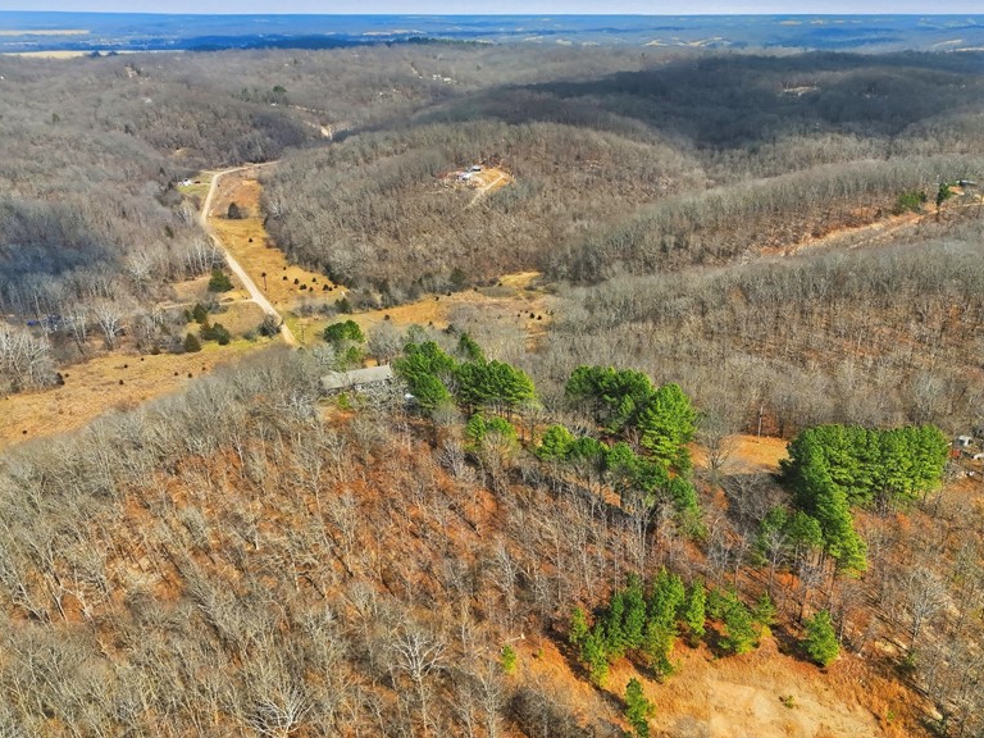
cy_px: 461
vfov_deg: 43.8
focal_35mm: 32
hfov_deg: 56.6
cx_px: 556
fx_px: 910
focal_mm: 6.7
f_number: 1.7
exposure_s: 1/3000
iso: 160
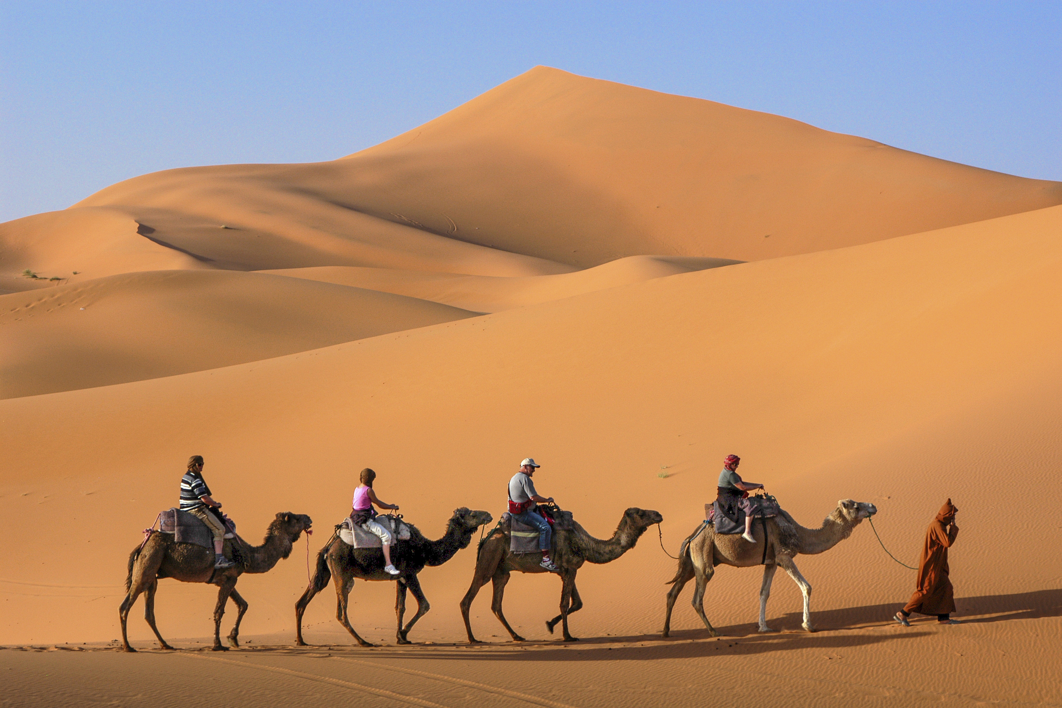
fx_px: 3097
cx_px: 531
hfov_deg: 19.5
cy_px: 354
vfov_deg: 13.0
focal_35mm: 105
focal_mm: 70
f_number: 6.3
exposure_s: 1/160
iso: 200
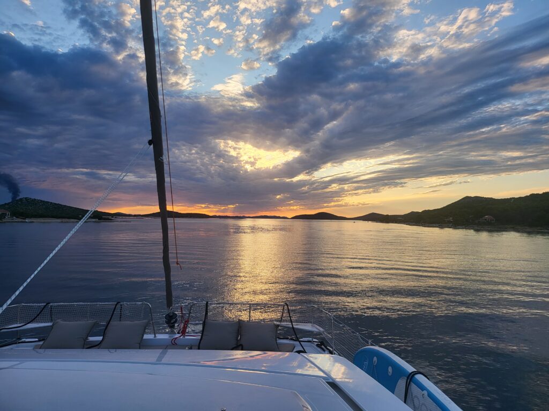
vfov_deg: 56.8
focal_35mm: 24
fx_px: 381
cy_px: 206
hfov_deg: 71.6
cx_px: 274
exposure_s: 1/1044
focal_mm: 5
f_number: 1.8
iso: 40
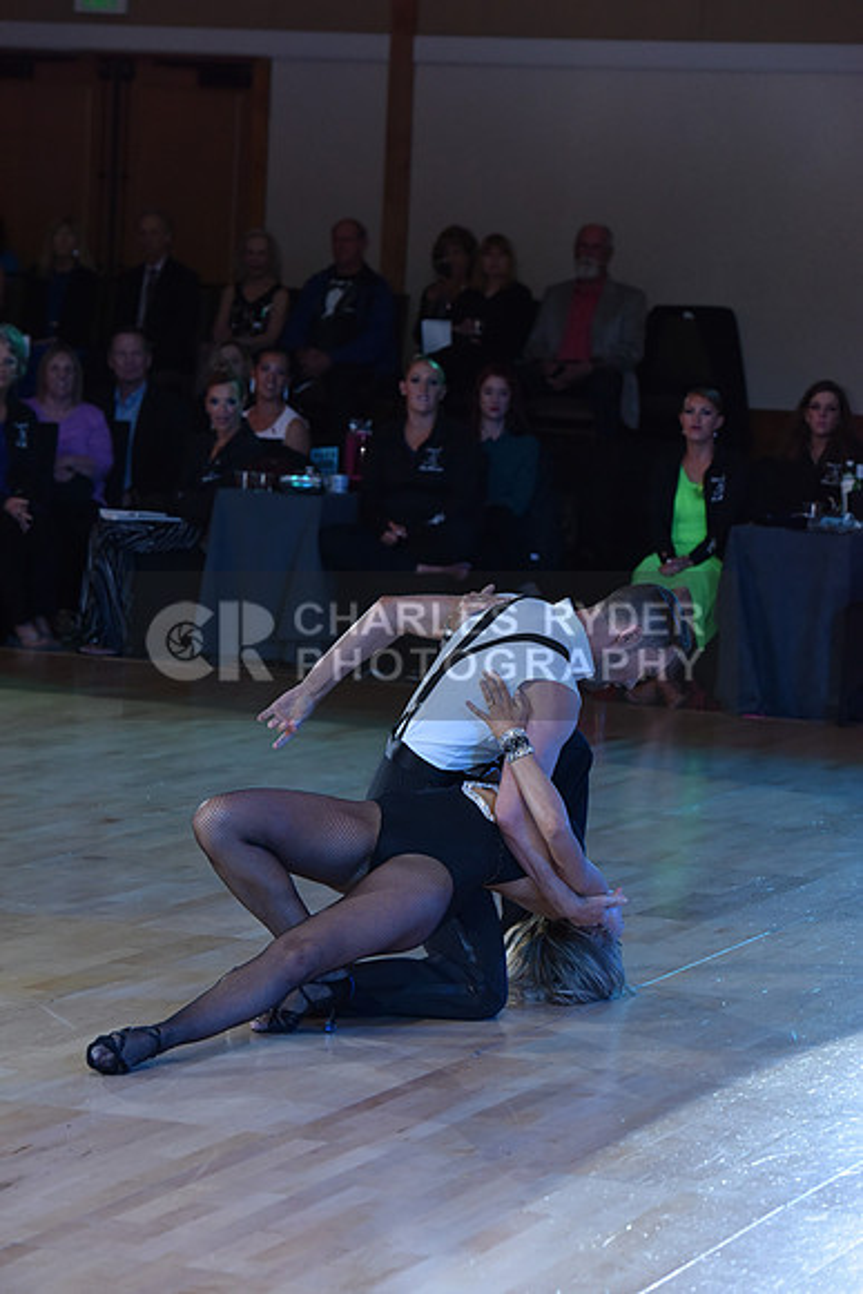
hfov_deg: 11.4
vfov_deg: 17.1
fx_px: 4312
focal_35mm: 120
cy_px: 647
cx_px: 432
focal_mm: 120
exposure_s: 1/250
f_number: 5
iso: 1600
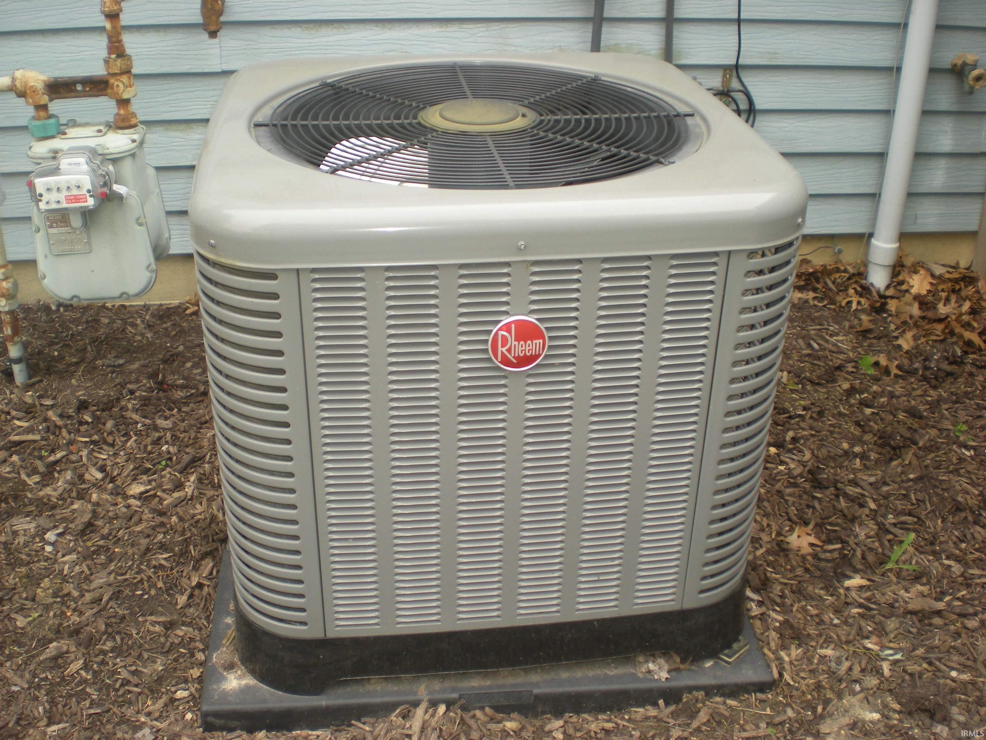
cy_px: 370
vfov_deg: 37.7
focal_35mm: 38
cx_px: 493
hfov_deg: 49.0
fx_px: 1082
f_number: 3.1
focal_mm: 6.3
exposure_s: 1/127
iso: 64
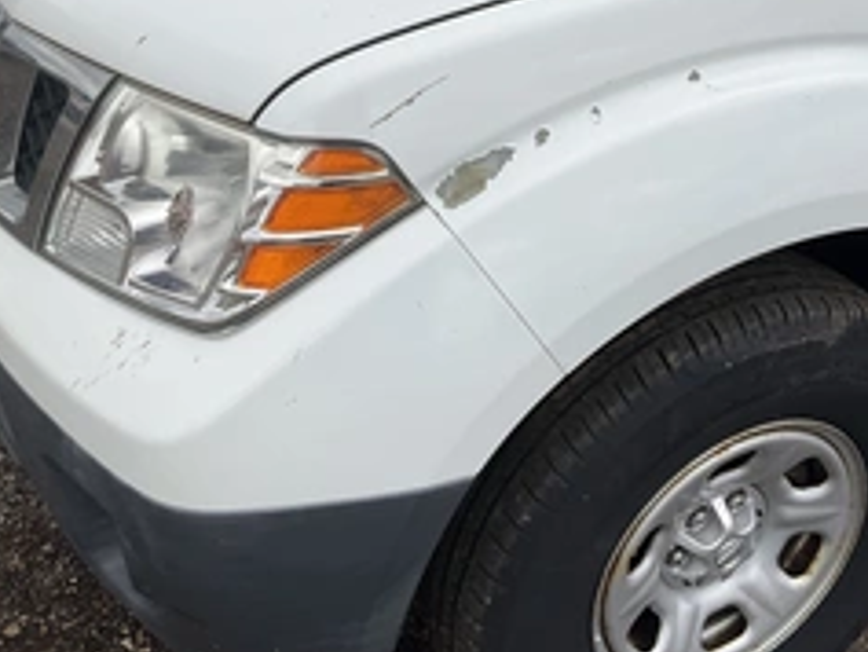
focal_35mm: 49
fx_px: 1229
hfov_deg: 38.4
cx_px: 590
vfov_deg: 29.3
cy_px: 172
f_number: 1.8
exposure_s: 1/2320
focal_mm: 3
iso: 25
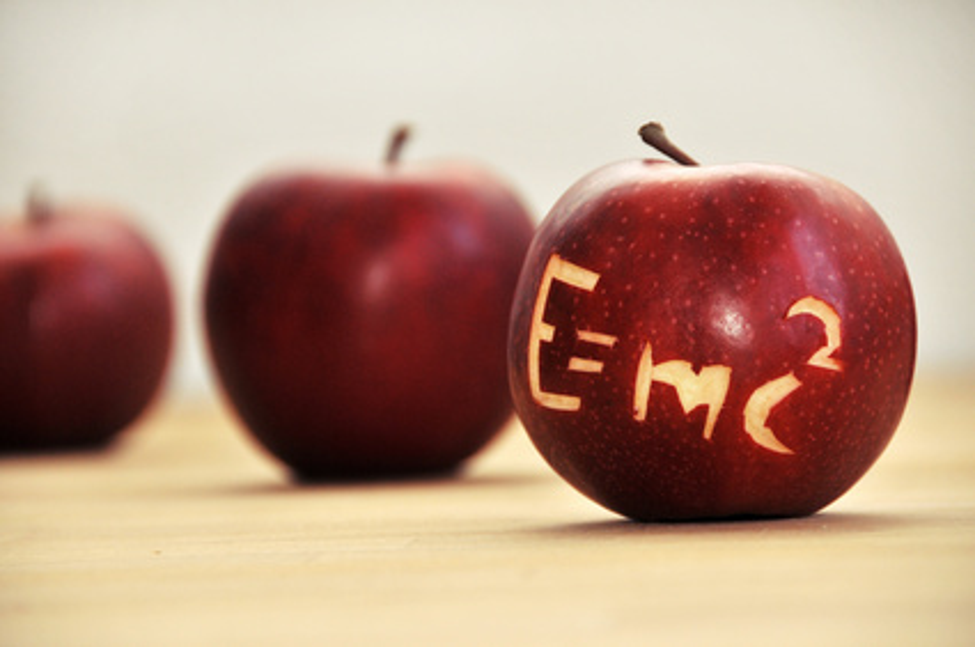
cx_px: 488
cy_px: 324
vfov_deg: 4.6
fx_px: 8113
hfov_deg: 6.9
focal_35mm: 300
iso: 400
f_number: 5.6
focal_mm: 200
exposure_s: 1/125
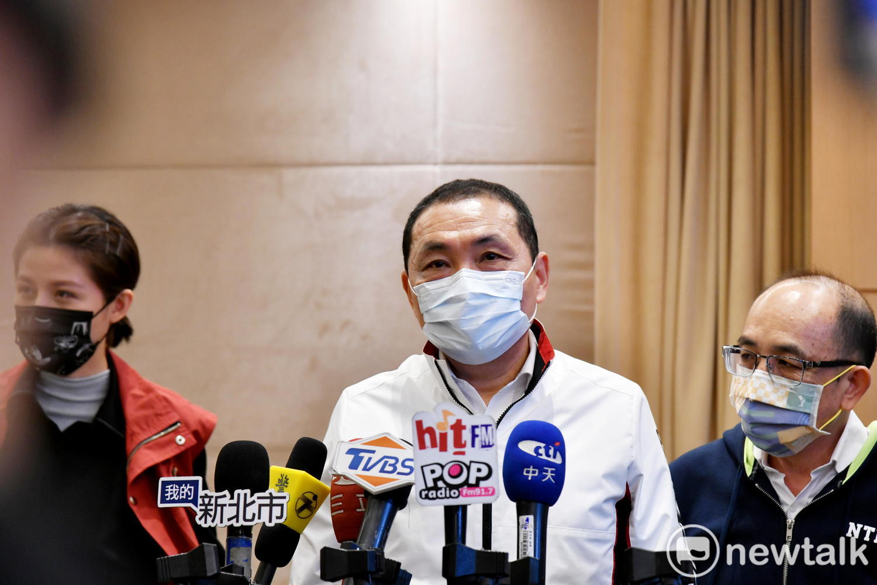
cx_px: 438
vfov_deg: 11.4
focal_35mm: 120
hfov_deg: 17.1
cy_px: 292
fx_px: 2923
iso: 1600
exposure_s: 1/125
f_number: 5.6
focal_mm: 120
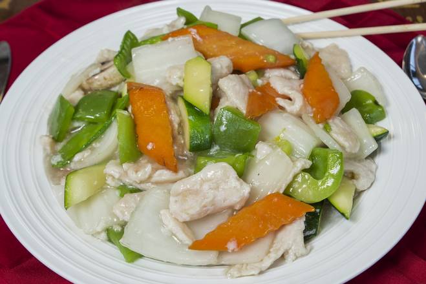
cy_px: 145
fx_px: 734
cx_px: 231
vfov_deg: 21.9
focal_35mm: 62
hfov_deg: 32.4
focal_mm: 38
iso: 200
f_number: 8
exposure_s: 1/100
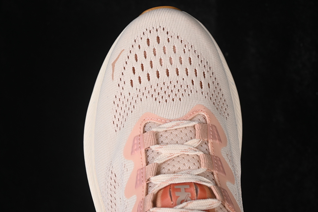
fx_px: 716
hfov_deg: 25.1
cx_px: 168
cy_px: 107
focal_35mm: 81
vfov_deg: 16.9
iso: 160
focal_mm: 50
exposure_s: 1/80
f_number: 7.1
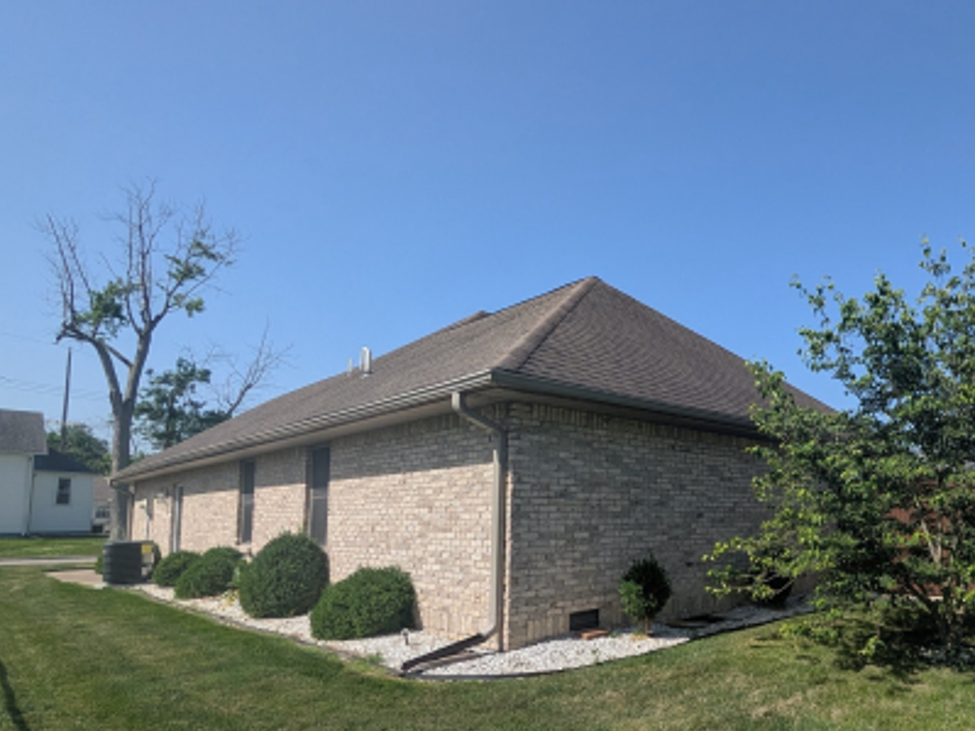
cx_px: 765
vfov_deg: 64.6
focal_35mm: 20
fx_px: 563
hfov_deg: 74.1
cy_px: 472
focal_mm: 2.02
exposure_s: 1/3436
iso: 52
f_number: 1.7
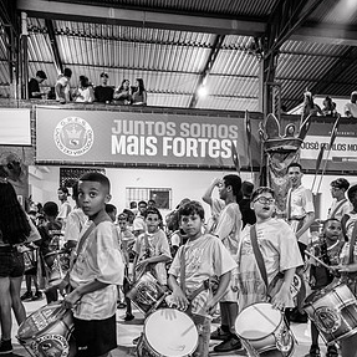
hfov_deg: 51.1
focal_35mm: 32
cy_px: 245
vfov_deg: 50.0
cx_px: 177
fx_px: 373
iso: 800
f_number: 1.8
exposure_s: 1/200
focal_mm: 24
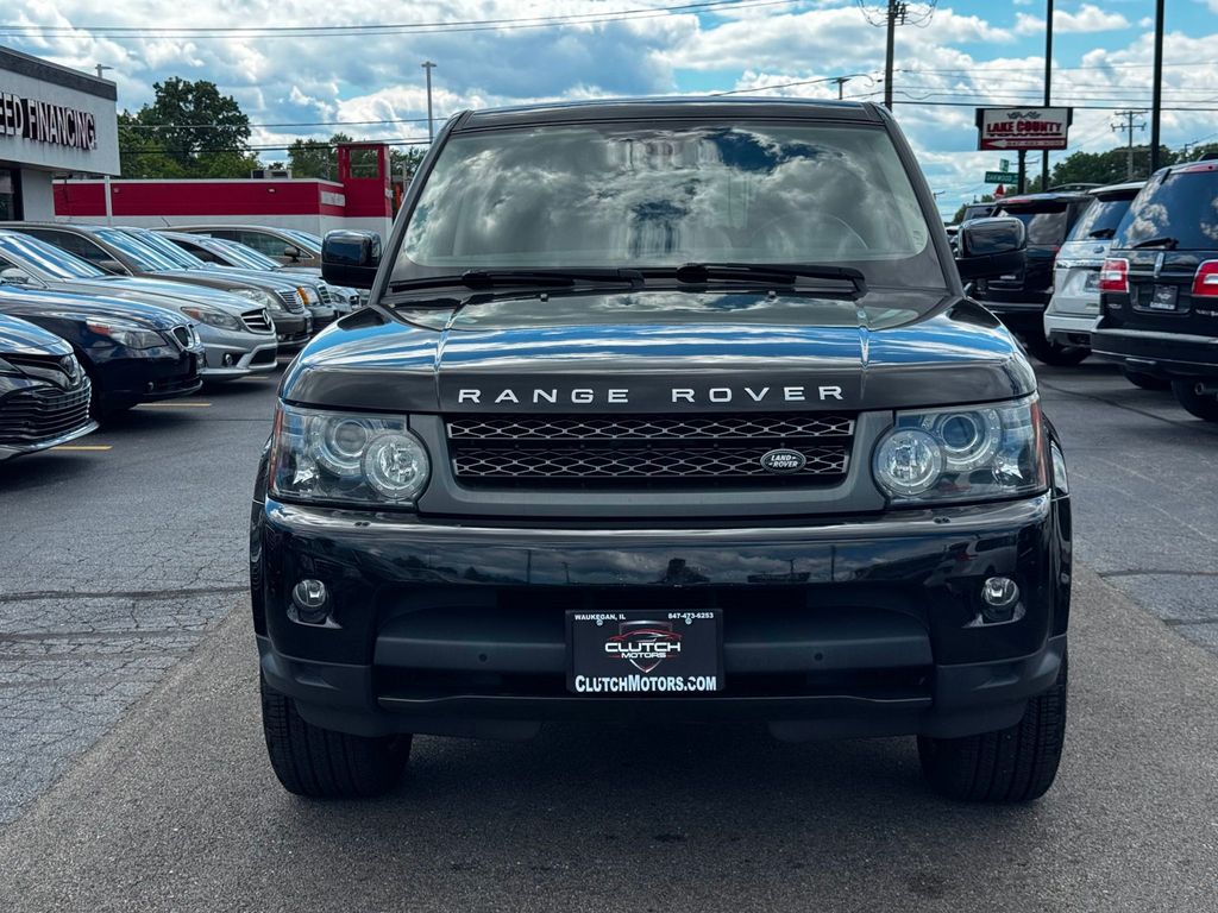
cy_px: 456
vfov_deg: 30.3
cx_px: 609
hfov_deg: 39.7
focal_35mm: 48
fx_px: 1689
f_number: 1.78
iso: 64
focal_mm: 6.76
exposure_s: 1/2611
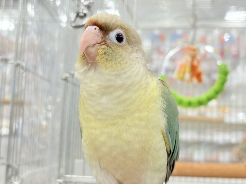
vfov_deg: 28.0
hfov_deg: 36.8
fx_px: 370
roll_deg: -2.0
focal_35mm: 52
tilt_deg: +6.2
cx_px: 123
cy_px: 92
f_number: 1.6
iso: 100
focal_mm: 5.96
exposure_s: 1/100
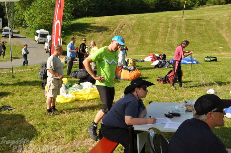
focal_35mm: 38
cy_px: 76
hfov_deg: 51.3
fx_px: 240
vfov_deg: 35.4
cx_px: 116
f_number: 13
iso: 200
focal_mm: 25
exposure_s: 1/160
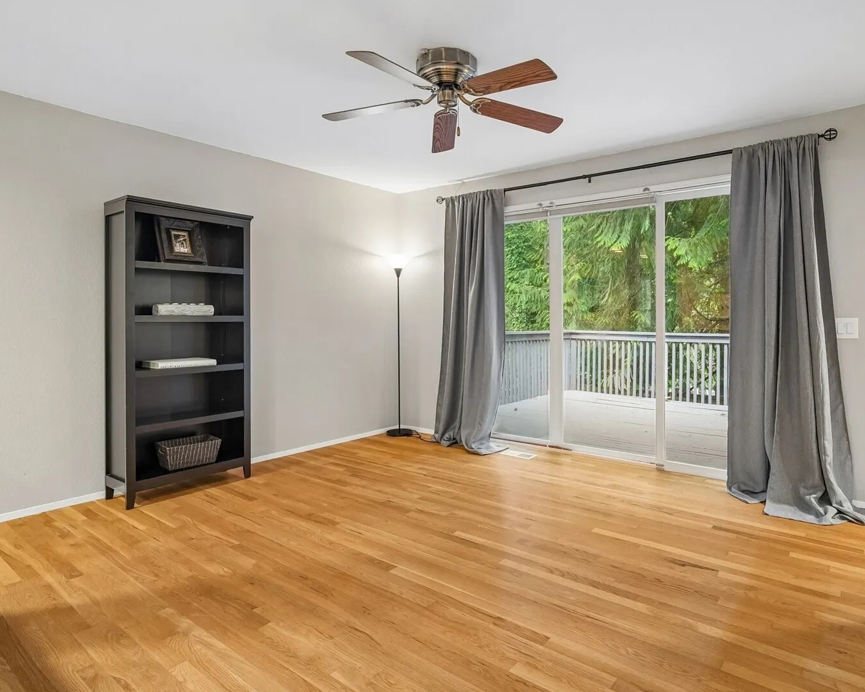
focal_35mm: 19
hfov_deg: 82.9
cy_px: 336
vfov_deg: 70.8
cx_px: 483
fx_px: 486
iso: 1600
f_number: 8
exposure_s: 1/10
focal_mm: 16
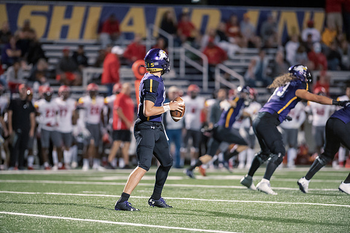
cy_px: 116
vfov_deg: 4.6
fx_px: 2917
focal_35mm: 300
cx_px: 175
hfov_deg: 6.9
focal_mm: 300
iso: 6400
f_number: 2.8
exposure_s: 1/400
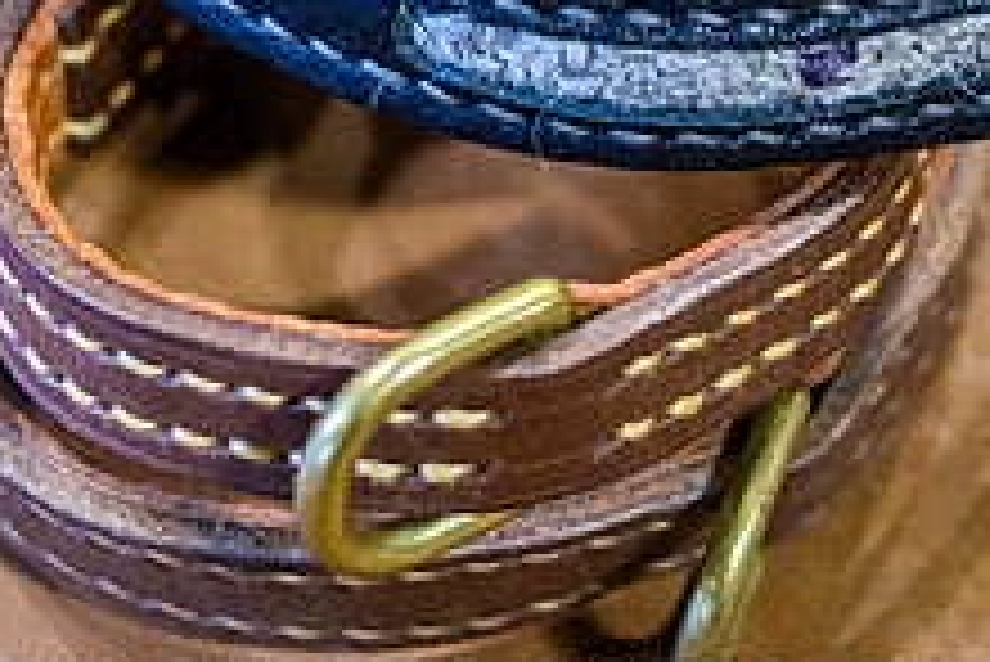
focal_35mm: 129
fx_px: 3550
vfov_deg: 10.5
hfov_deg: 15.9
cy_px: -50
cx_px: 600
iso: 1000
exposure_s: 1/60
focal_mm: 35
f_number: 3.2
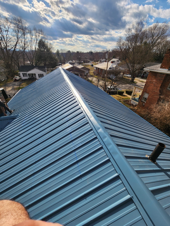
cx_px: 85
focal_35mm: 13
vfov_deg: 106.2
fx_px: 85
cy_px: 113
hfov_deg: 89.9
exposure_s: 1/2985
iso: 50
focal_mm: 2.2
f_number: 2.2
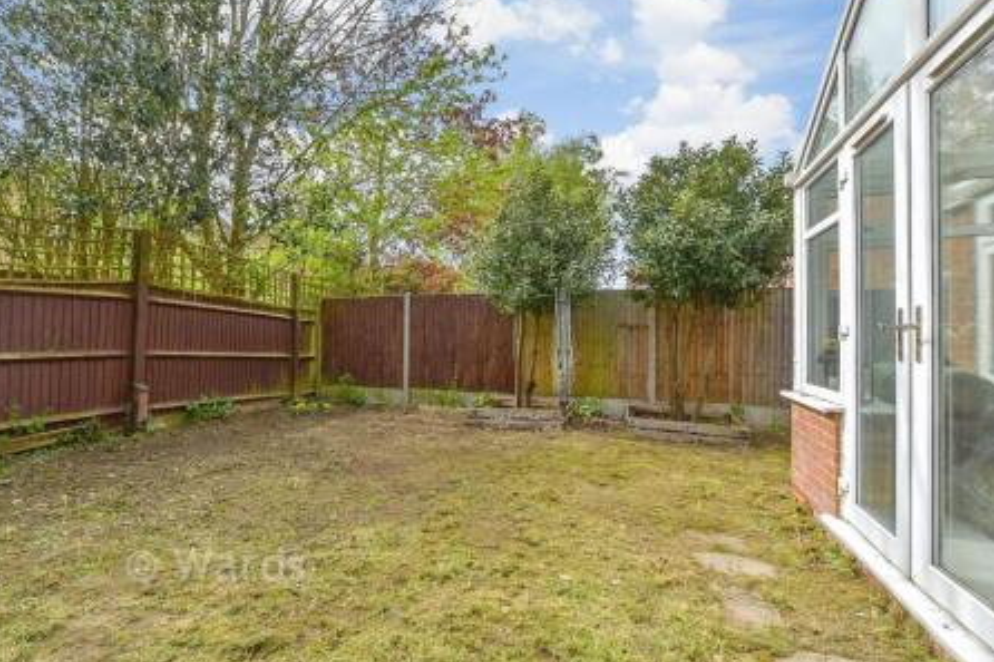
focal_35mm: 16
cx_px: 470
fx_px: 442
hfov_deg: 96.7
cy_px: 322
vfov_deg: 73.7
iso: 160
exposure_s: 1/125
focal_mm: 10
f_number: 8
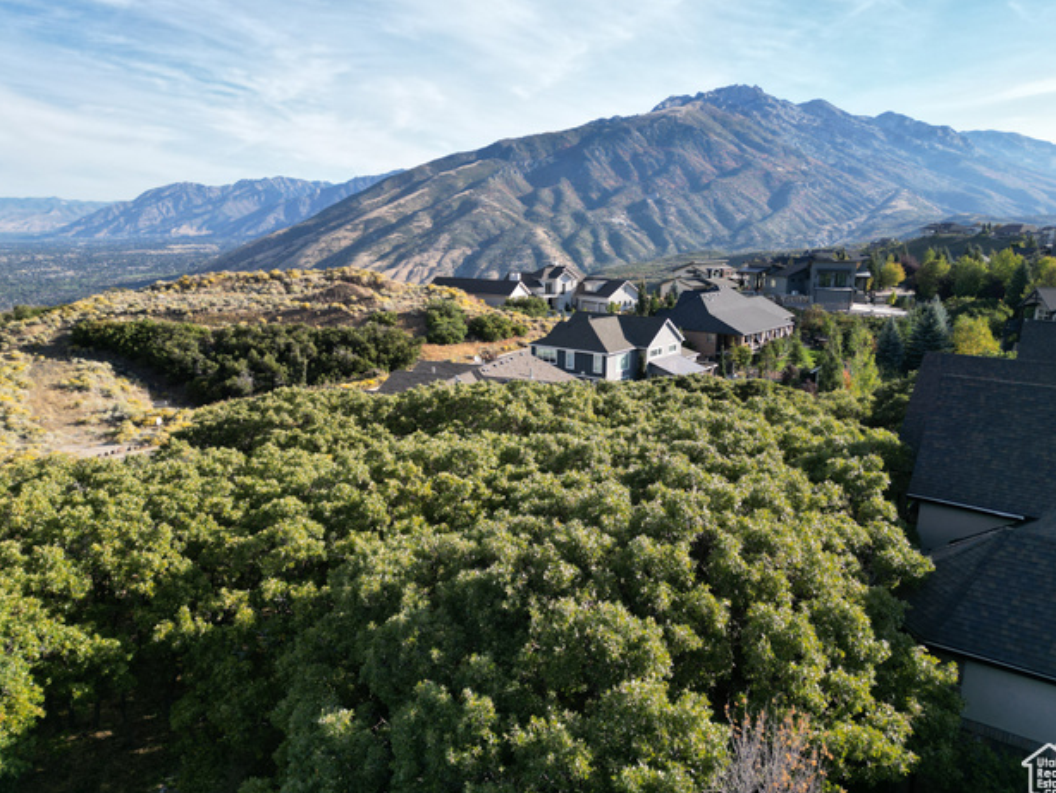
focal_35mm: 25
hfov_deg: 69.4
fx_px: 763
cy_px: 397
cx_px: 540
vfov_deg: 54.9
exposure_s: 1/1500
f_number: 1.7
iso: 100
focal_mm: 6.72
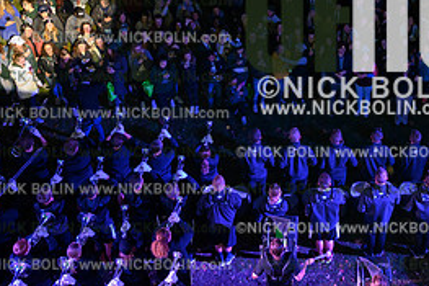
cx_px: 360
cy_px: 38
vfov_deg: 24.9
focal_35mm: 53
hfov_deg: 35.9
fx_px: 631
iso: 6400
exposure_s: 1/60
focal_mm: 24
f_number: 4
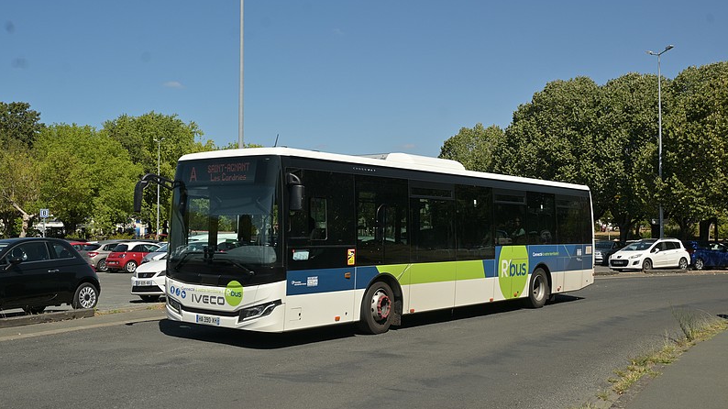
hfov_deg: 51.9
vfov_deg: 30.5
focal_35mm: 39
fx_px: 749
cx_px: 363
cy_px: 176
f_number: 8
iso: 100
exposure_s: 1/500
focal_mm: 24.5
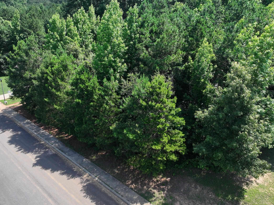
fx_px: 206
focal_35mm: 26
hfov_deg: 67.3
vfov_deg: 53.0
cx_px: 139
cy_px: 102
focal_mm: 12.29
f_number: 2.8
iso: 140
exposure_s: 1/1250
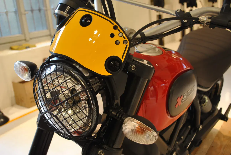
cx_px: 116
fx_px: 251
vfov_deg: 34.3
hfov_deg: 49.5
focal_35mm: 39
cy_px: 78
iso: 200
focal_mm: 26
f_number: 4.2
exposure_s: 1/50
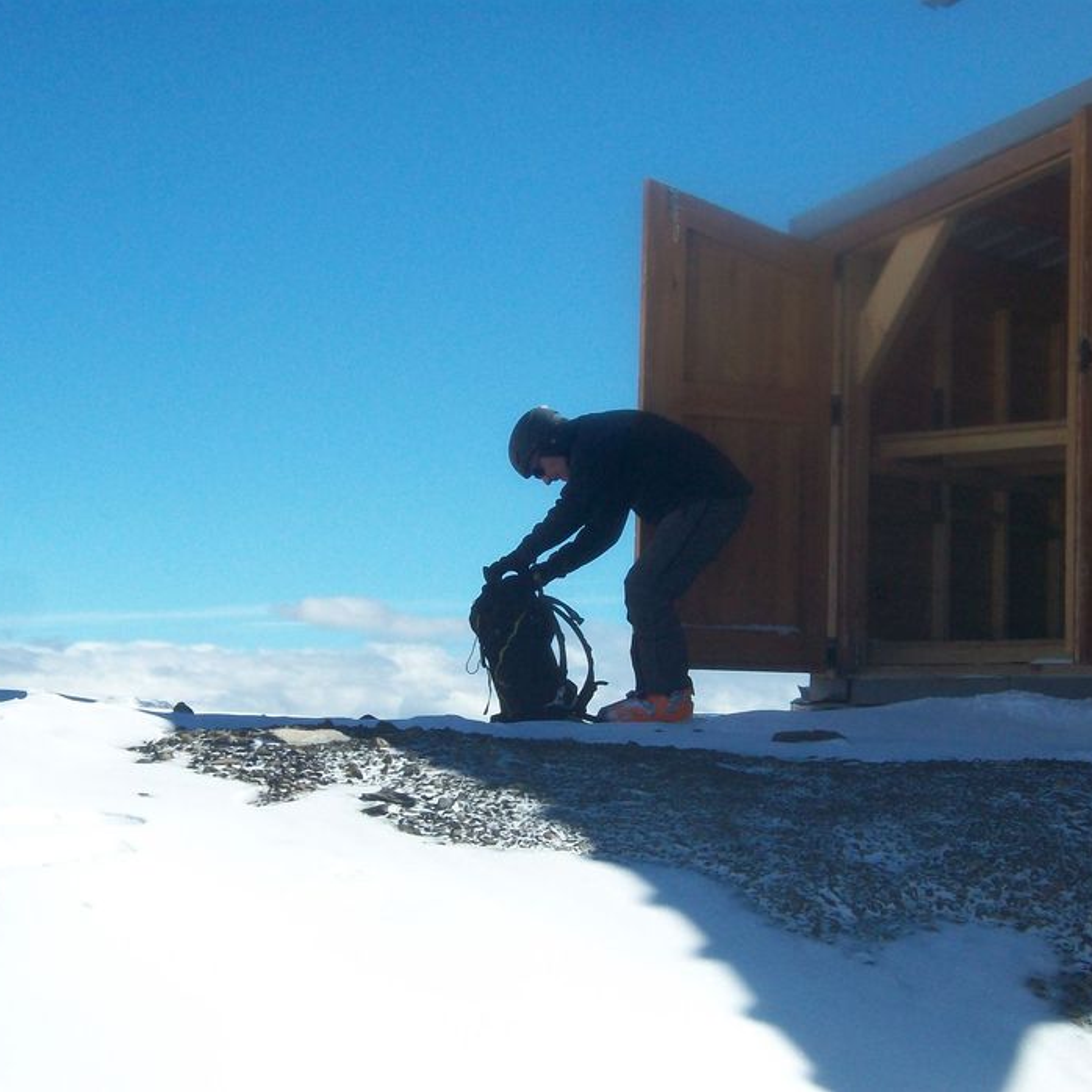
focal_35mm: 78
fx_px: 2784
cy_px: 546
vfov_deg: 22.2
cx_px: 684
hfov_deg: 22.1
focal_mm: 11
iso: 80
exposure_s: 1/320
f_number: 7.9
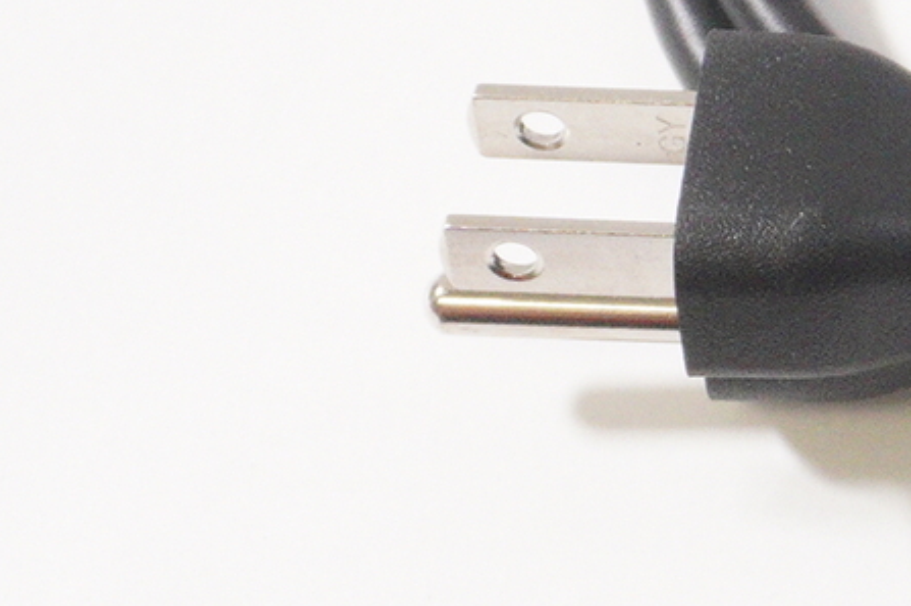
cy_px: 435
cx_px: 1743
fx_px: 5303
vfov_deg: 6.5
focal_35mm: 210
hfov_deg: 9.3
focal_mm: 25
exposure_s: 1/200
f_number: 5.6
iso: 2000
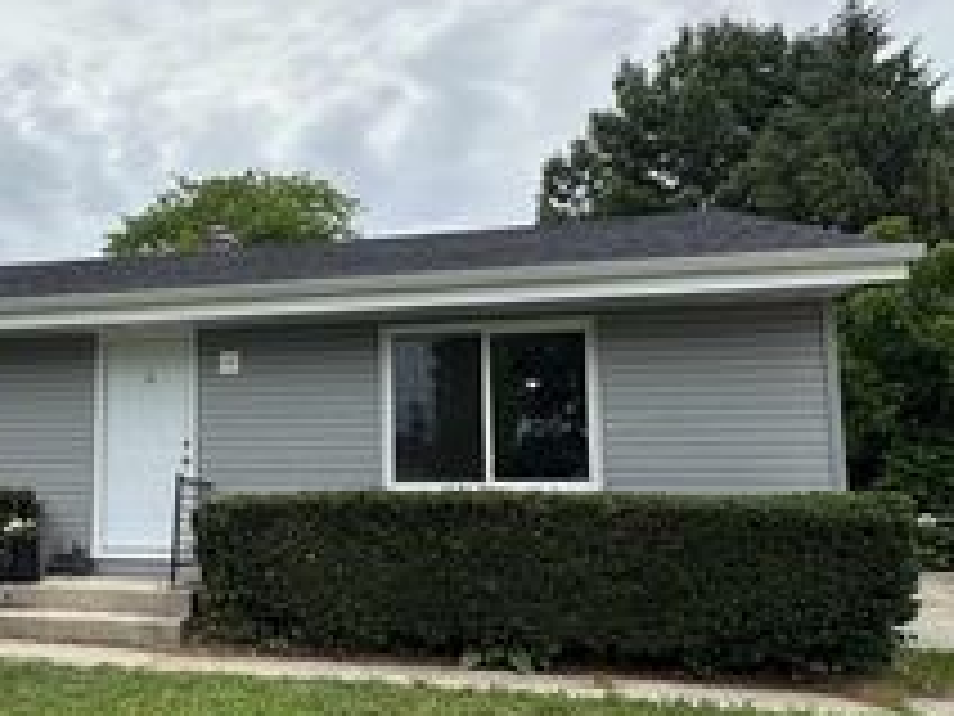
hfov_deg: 52.6
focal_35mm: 33
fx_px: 909
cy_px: 399
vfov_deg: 42.9
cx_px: 225
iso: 50
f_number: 2.2
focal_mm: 2.22
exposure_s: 1/2053
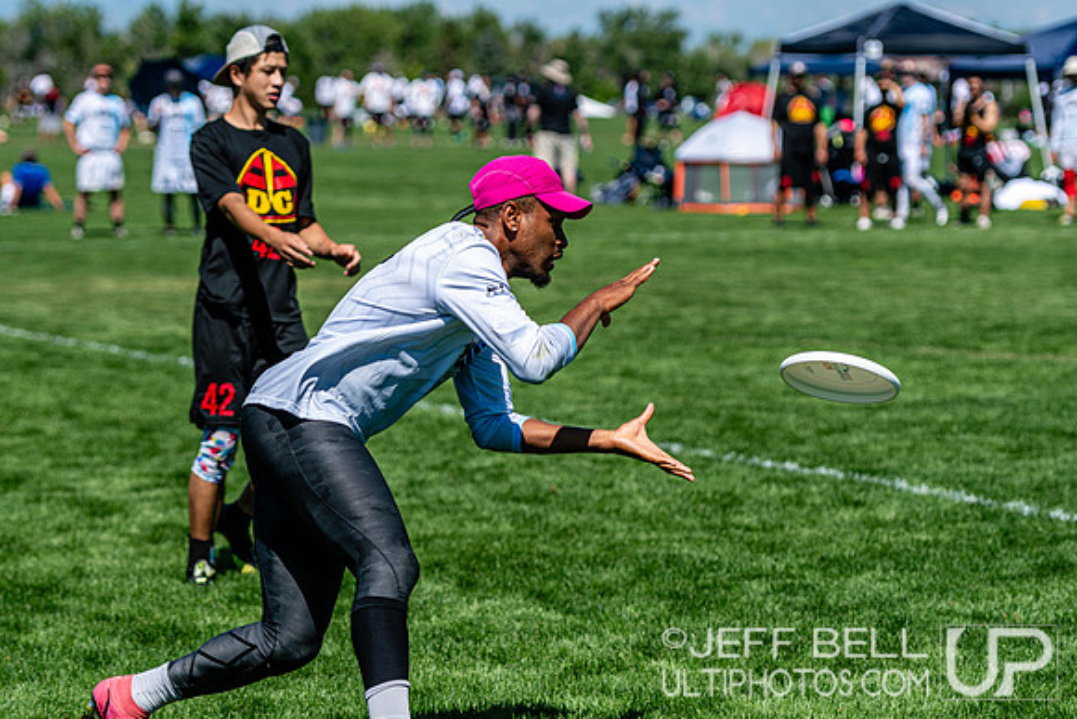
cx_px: 538
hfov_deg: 13.0
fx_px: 4713
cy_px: 360
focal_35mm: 158
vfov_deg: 8.7
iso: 110
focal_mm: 105
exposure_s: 1/2500
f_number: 3.2
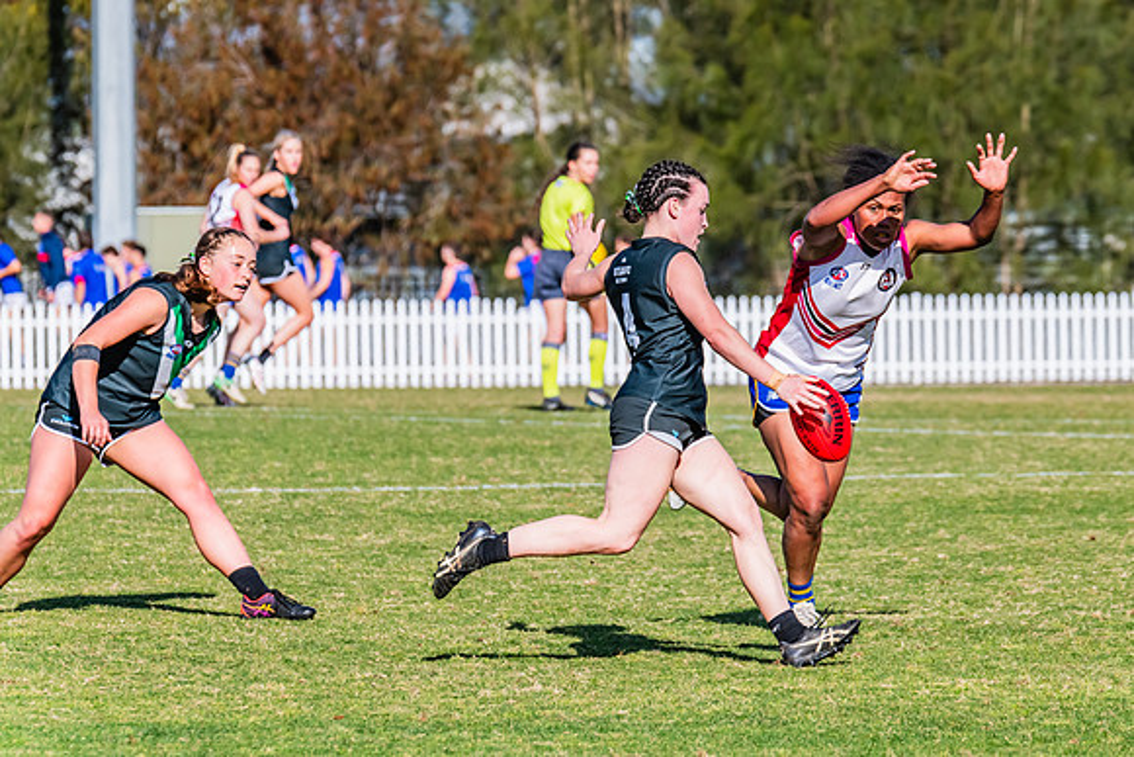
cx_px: 692
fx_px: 12921
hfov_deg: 5.0
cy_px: 306
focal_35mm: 410
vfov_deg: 3.4
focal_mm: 330
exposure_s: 1/1600
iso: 800
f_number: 11
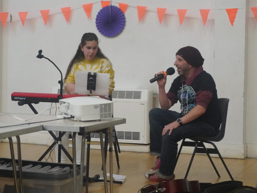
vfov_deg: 15.6
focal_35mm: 95
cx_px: 131
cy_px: 90
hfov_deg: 20.6
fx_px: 705
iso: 6400
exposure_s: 1/100
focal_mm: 50
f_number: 5.6
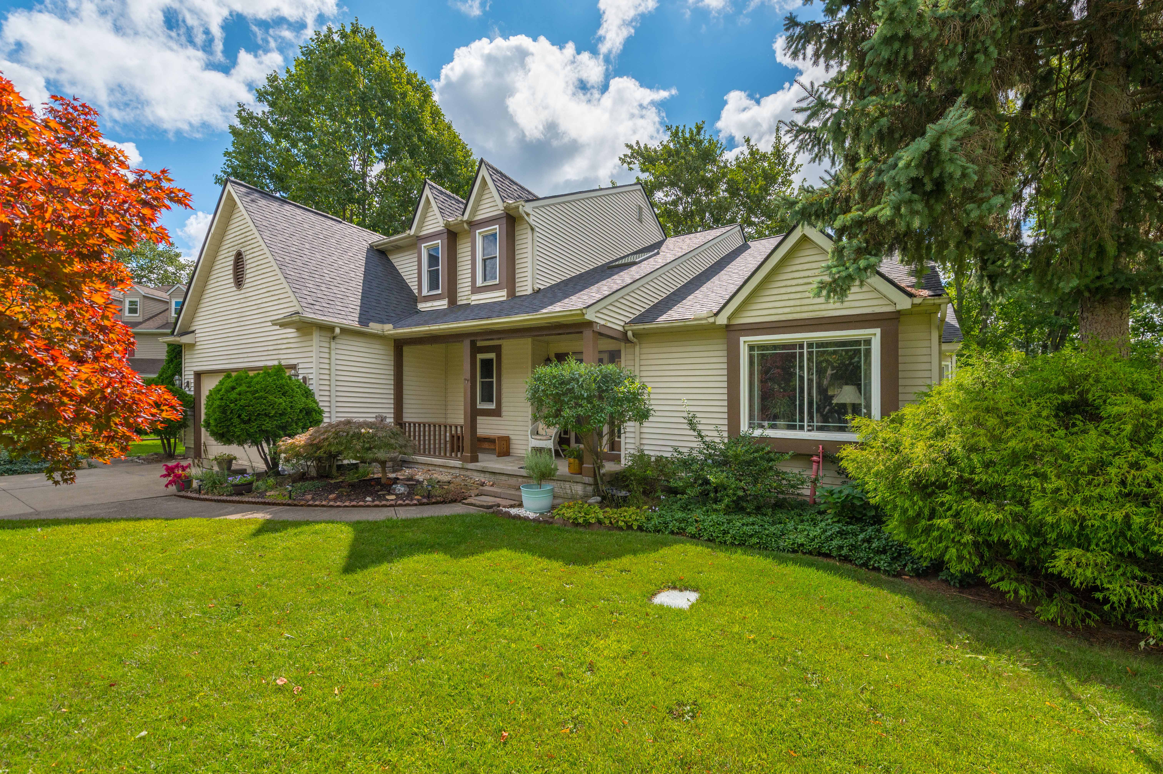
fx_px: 452
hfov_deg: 104.3
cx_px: 582
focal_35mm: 14
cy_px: 387
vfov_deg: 81.1
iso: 200
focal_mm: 14
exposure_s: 1/800
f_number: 9
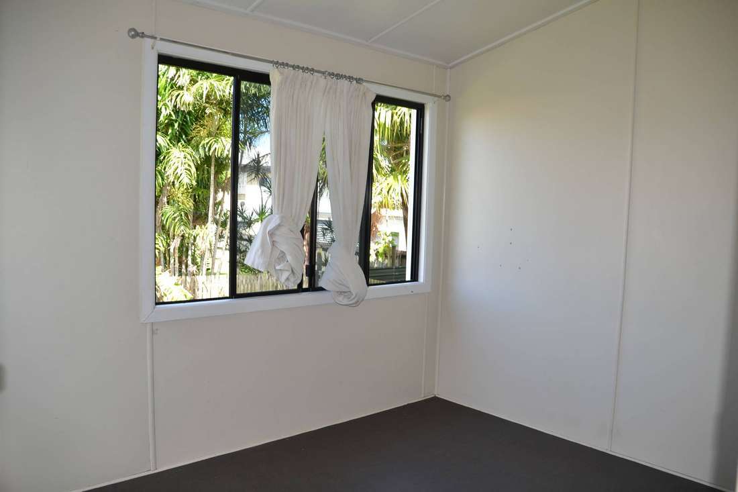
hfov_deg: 67.4
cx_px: 369
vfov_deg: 47.9
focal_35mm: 27
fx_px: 553
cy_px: 246
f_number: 4
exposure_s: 1/125
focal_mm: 18
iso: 140
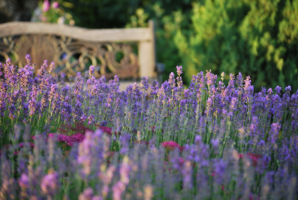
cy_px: 100
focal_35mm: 142
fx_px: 1181
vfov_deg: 9.7
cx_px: 149
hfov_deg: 14.4
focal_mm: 95
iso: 220
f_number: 4.8
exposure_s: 1/125
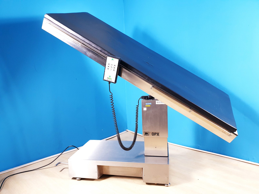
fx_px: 195
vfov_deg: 53.1
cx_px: 130
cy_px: 97
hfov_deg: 67.3
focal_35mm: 26
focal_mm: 4.3
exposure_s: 1/33
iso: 320
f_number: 2.4
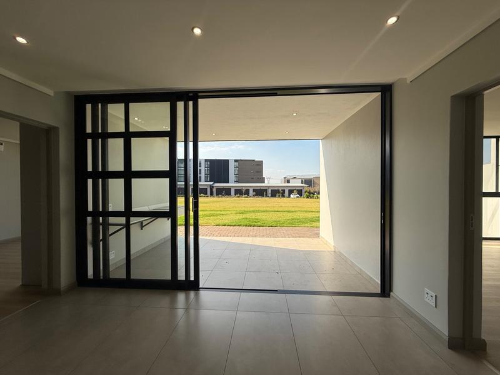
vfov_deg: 85.7
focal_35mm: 14
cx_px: 250
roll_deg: +0.2
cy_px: 188
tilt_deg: +0.6
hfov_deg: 102.1
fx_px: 202
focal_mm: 2.22
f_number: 2.2
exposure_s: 1/1399
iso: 50
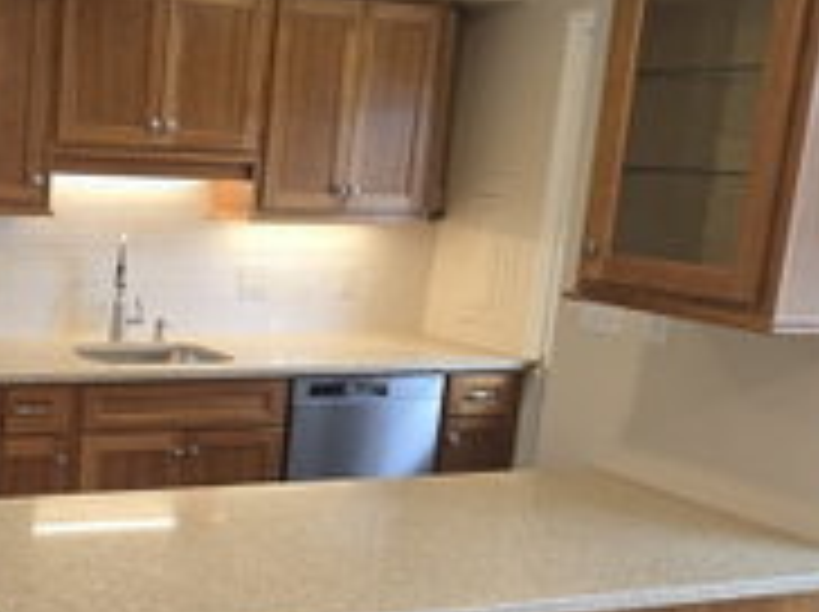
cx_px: 43
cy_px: 378
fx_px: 1276
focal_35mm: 54
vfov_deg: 26.9
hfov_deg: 33.2
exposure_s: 1/60
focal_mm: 5.4
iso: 50
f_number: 1.8
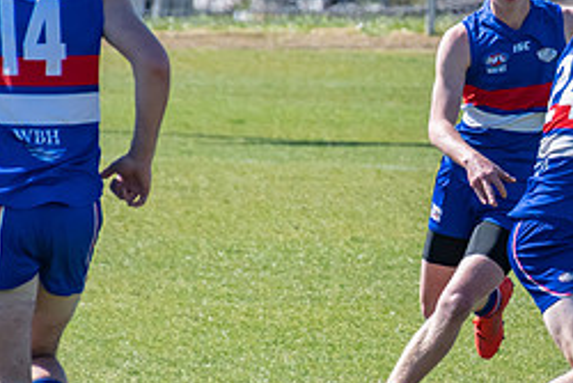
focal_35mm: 1528
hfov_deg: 1.3
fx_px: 24334
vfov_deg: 0.9
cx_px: 703
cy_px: 118
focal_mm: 350
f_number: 8
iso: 800
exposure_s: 1/1600
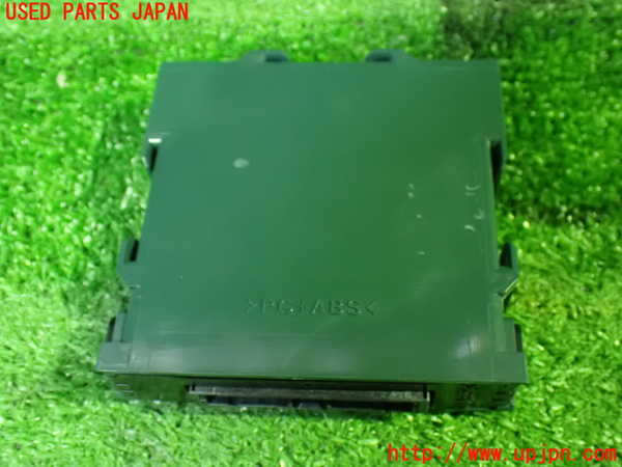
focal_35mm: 41
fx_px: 737
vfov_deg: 35.1
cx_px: 311
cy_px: 234
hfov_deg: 45.8
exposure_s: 1/25
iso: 1600
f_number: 2.8
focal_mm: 7.31
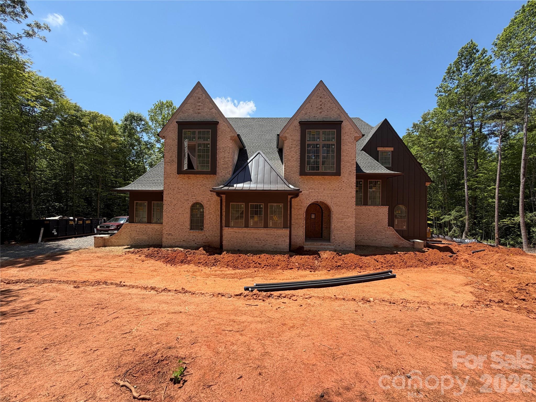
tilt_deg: -0.9
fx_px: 217
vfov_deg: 85.7
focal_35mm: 14
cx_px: 268
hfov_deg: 102.1
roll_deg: -1.3
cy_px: 201
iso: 32
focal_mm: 2.22
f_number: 2.2
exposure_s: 1/770
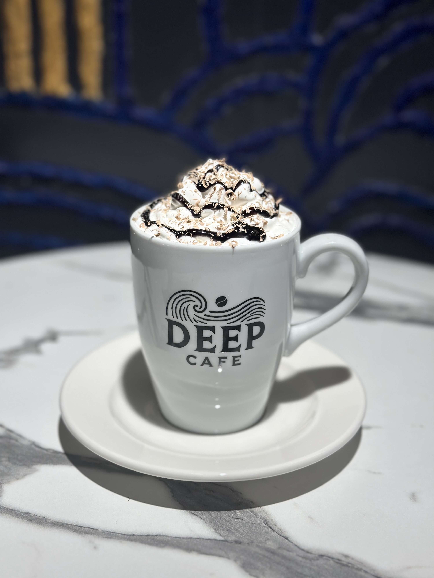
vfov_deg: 39.7
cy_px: 289
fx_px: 802
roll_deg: +0.4
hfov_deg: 30.3
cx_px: 217
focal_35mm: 48
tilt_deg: -21.3
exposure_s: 1/332
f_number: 1.78
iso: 80
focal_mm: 6.86
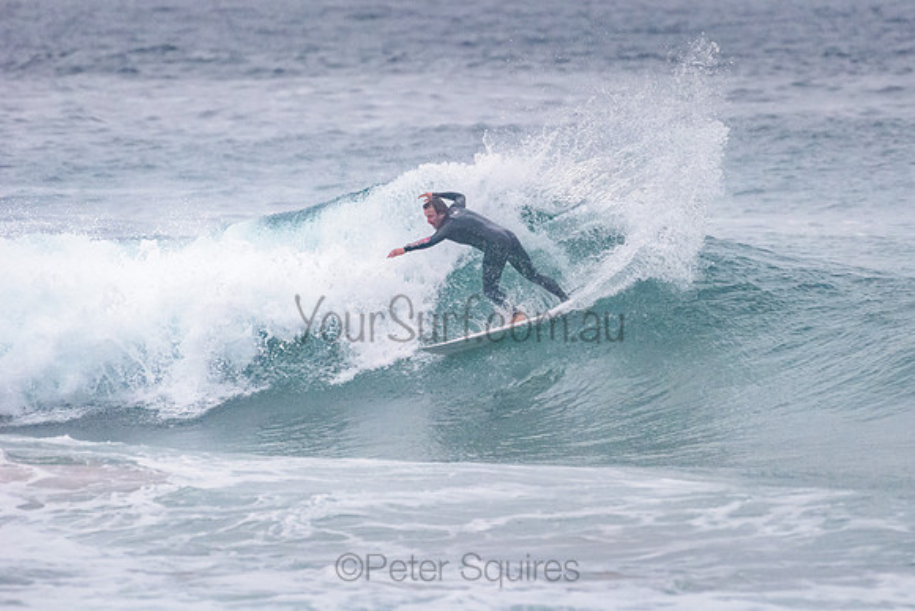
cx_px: 561
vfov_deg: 2.2
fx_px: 15581
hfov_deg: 3.4
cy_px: 280
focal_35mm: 613
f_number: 5.6
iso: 3200
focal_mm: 500
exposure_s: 1/2000
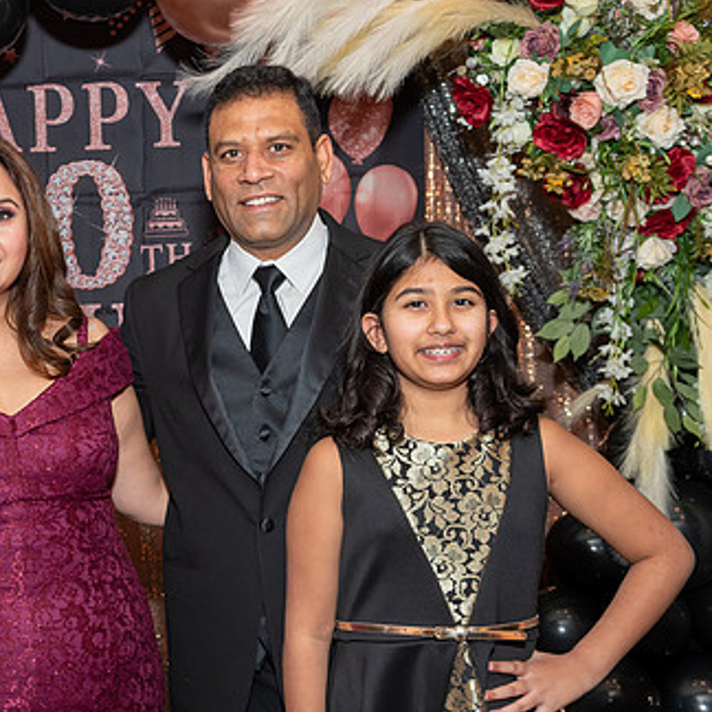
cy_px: 424
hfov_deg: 25.2
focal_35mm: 66
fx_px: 1536
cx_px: 50
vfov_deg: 26.1
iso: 400
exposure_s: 1/250
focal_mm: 26
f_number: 5
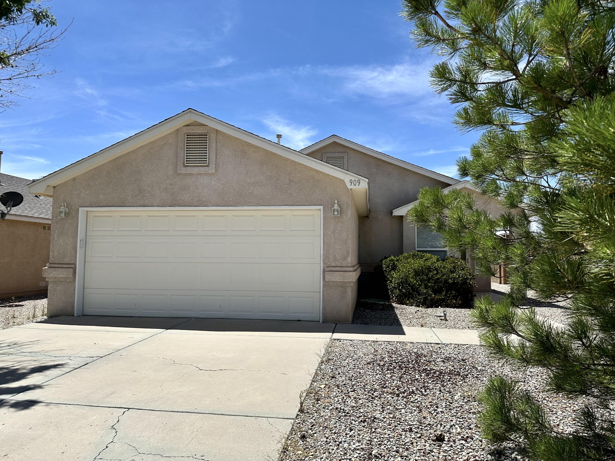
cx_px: 308
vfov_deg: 56.8
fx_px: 426
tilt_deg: +3.2
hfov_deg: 71.6
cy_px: 230
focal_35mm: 24
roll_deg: -0.8
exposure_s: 1/5525
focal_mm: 6.86
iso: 80
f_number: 1.78
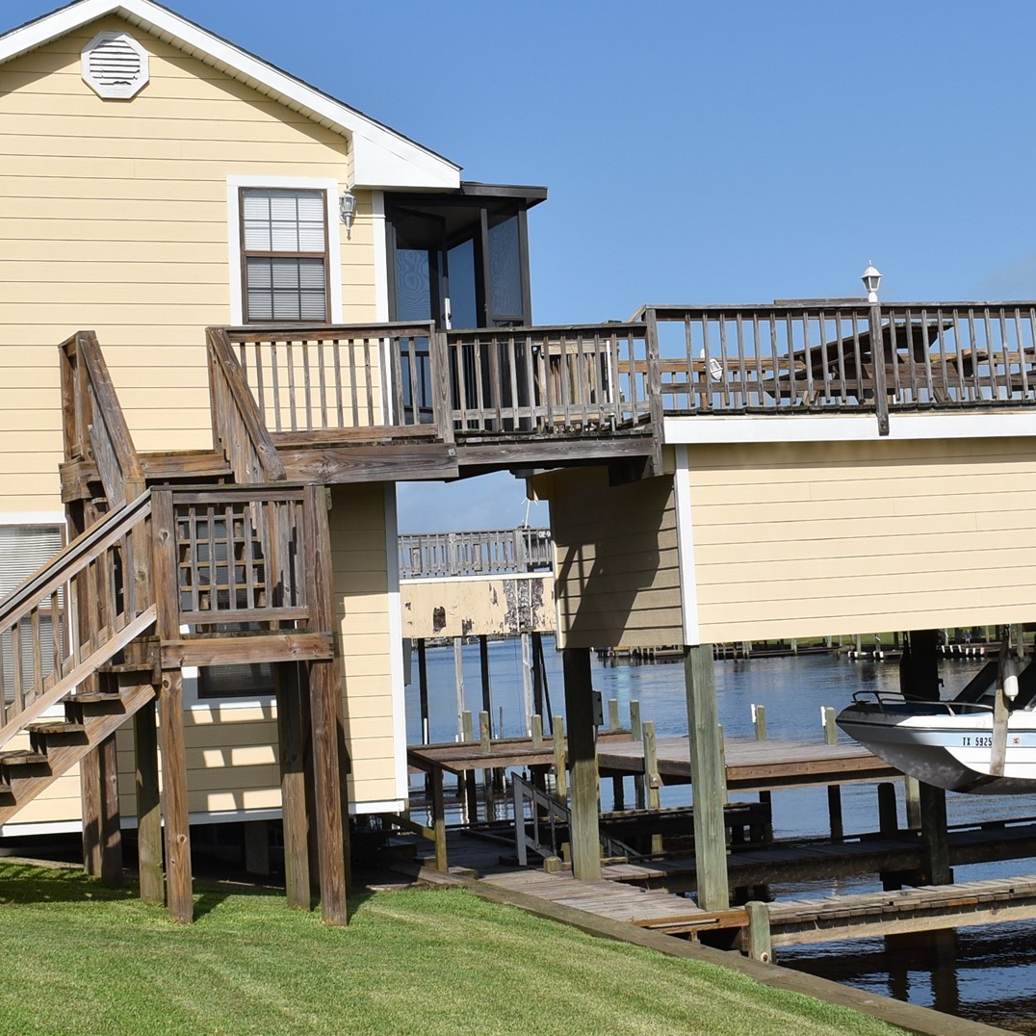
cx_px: 618
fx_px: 2438
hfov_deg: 24.0
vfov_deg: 24.0
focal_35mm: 72
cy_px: 447
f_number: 11
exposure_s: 1/500
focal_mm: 28
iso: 200
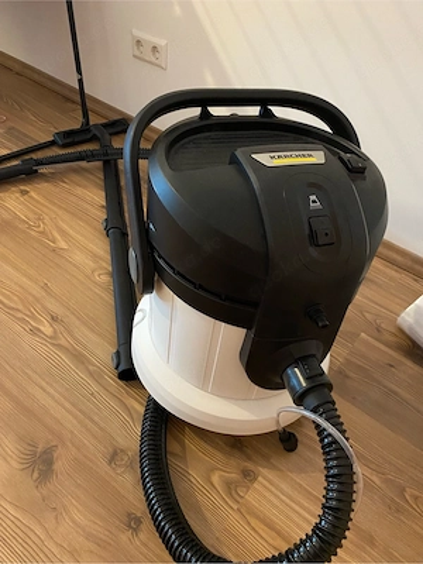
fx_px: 424
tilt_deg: -41.2
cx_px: 212
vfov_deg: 67.3
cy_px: 282
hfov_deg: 53.1
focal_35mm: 26
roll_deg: -10.3
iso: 640
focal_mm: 4.25
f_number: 1.8
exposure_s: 1/25
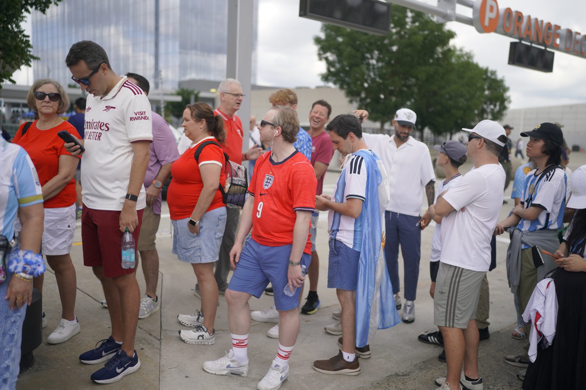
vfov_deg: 37.8
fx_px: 570
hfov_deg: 54.4
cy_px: 195
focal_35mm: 35
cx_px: 293
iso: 400
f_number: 1.4
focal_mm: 35
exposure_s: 1/10000
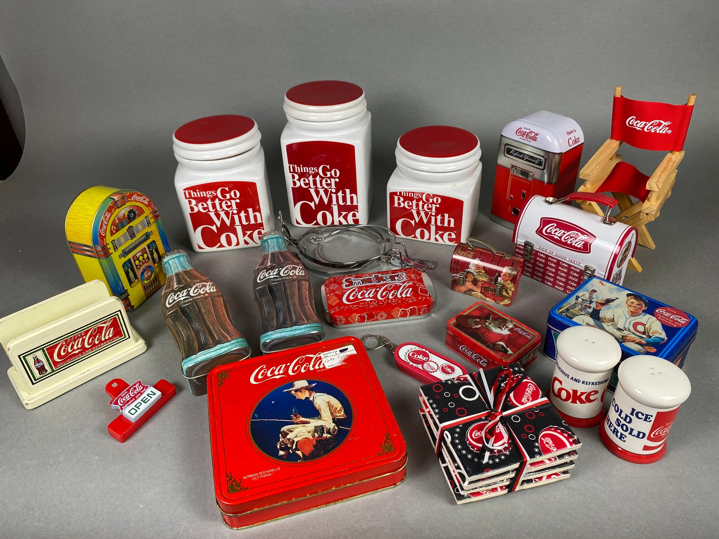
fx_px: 540
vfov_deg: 53.1
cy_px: 270
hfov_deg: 67.3
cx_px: 360
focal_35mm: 26
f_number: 1.8
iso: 100
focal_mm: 4.25
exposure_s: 1/120
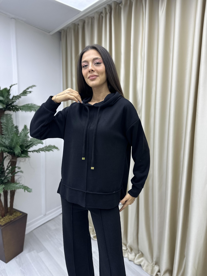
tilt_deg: -7.8
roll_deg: -1.6
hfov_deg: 56.8
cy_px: 138
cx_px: 104
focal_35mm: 24
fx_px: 191
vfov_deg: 71.6
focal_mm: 6.86
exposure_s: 1/351
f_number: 1.78
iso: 80
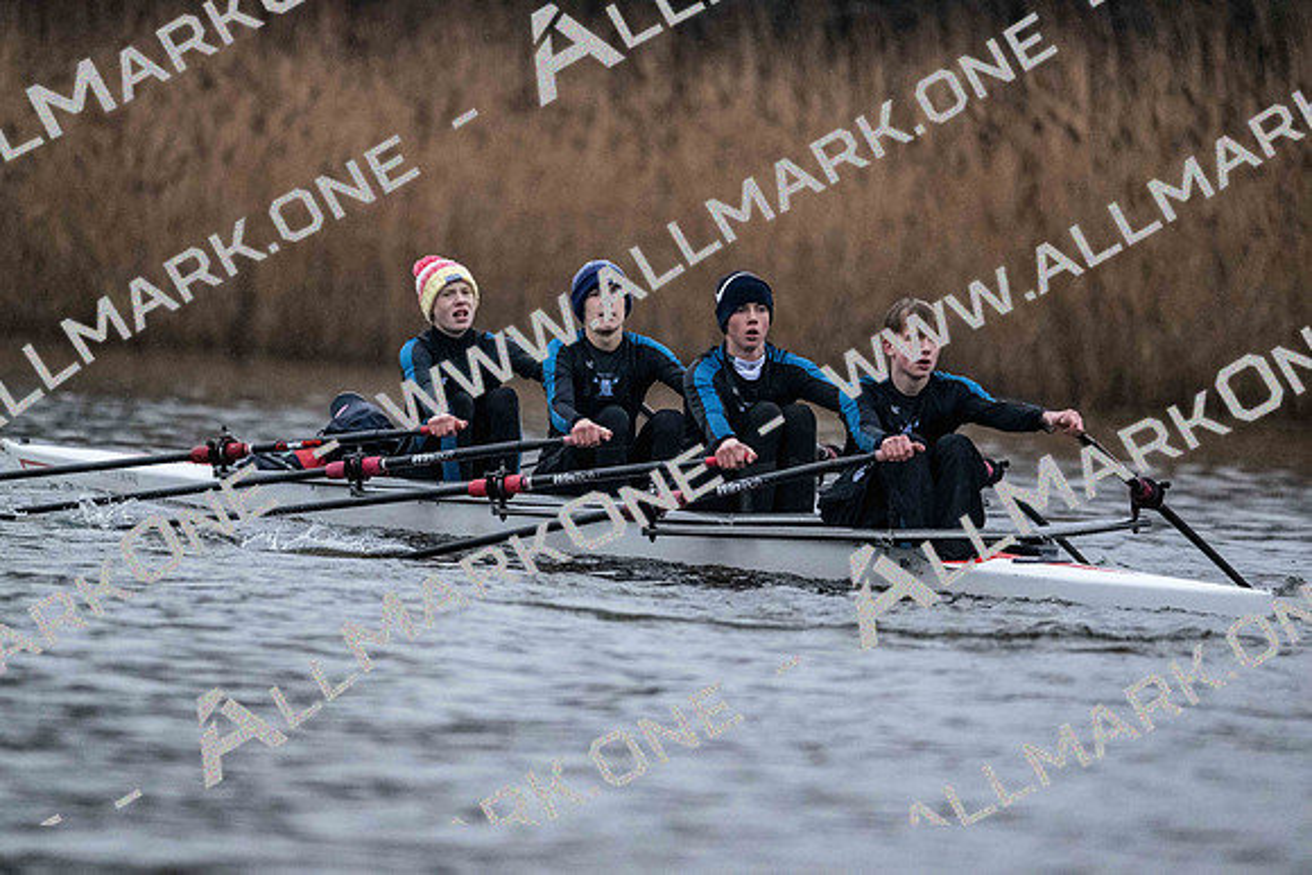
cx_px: 656
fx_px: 14581
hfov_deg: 5.2
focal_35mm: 400
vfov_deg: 3.4
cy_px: 438
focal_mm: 400
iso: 8000
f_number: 4.5
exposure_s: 1/1600
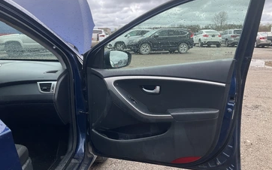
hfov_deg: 56.7
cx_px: 131
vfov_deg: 37.2
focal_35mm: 34
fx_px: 252
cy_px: 80
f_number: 1.8
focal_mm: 3
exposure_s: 1/792
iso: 25
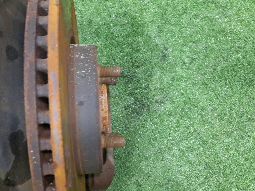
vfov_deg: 38.6
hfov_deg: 50.1
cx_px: 119
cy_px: 109
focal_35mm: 37
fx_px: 273
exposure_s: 1/25
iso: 348
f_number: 2
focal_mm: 4.6
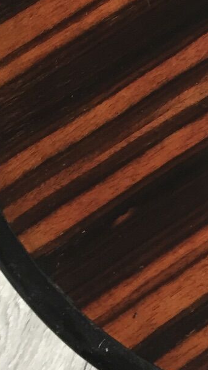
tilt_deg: -72.6
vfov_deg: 19.7
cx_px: 360
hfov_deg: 10.8
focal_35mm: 106
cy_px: 15
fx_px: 1040
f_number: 2.2
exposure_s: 1/33
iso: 160
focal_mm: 4.15
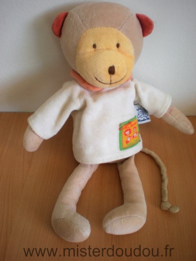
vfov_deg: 49.0
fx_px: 287
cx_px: 98
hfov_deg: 37.7
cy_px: 130
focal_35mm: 38
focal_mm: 6.3
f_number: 3.1
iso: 102
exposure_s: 1/60.7
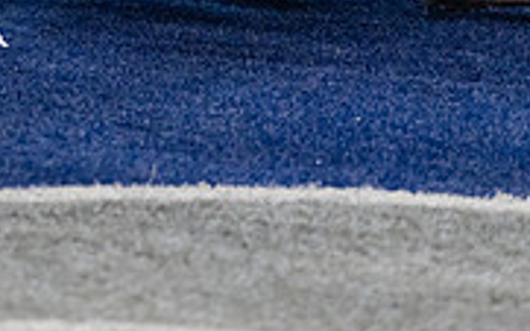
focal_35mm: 486
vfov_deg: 2.7
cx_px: -15
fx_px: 7018
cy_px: -220
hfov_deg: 4.3
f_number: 2.8
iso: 3200
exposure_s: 1/1000
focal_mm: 139
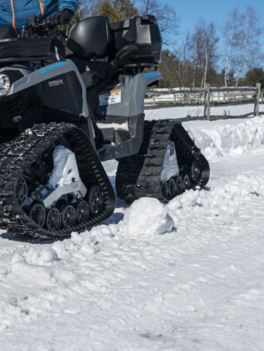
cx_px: -73
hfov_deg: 22.1
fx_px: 609
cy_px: 110
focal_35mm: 60
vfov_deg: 31.8
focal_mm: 25
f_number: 4.5
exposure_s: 1/1600
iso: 100
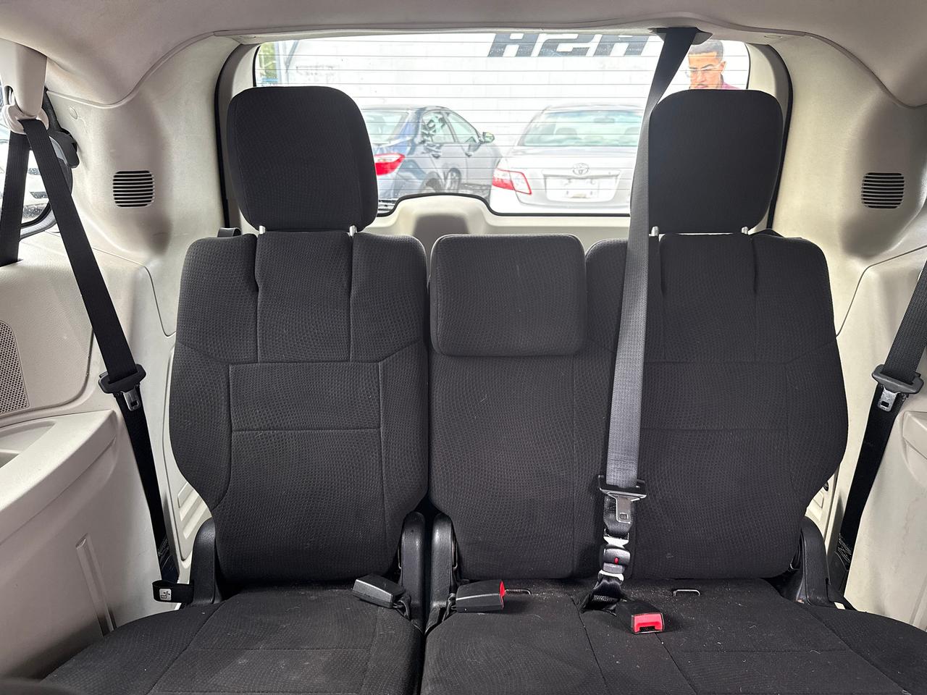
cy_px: 348
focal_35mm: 24
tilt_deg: -20.7
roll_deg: -0.6
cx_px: 464
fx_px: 643
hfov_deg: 71.6
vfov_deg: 56.8
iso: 250
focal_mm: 6.76
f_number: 1.78
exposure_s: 1/60
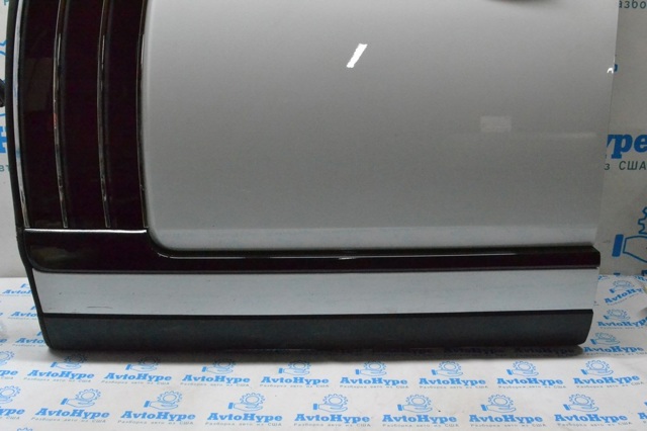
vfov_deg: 36.8
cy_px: 216
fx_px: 647
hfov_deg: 53.2
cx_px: 324
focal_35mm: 36
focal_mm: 24
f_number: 11
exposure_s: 1/160
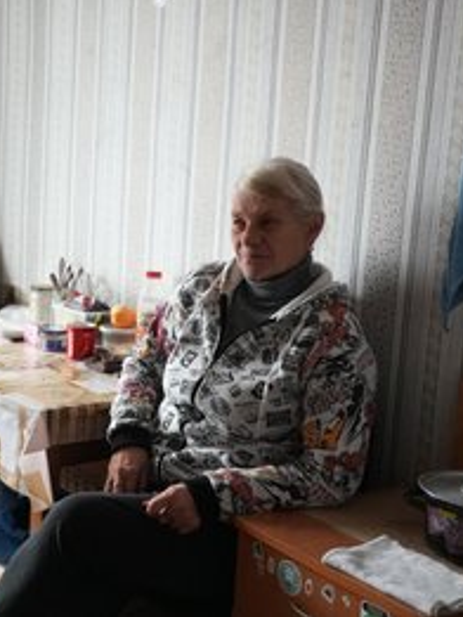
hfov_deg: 26.8
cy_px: 304
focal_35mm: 53
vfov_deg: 36.2
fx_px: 944
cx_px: 61
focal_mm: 36
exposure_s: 1/200
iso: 8000
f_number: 3.5
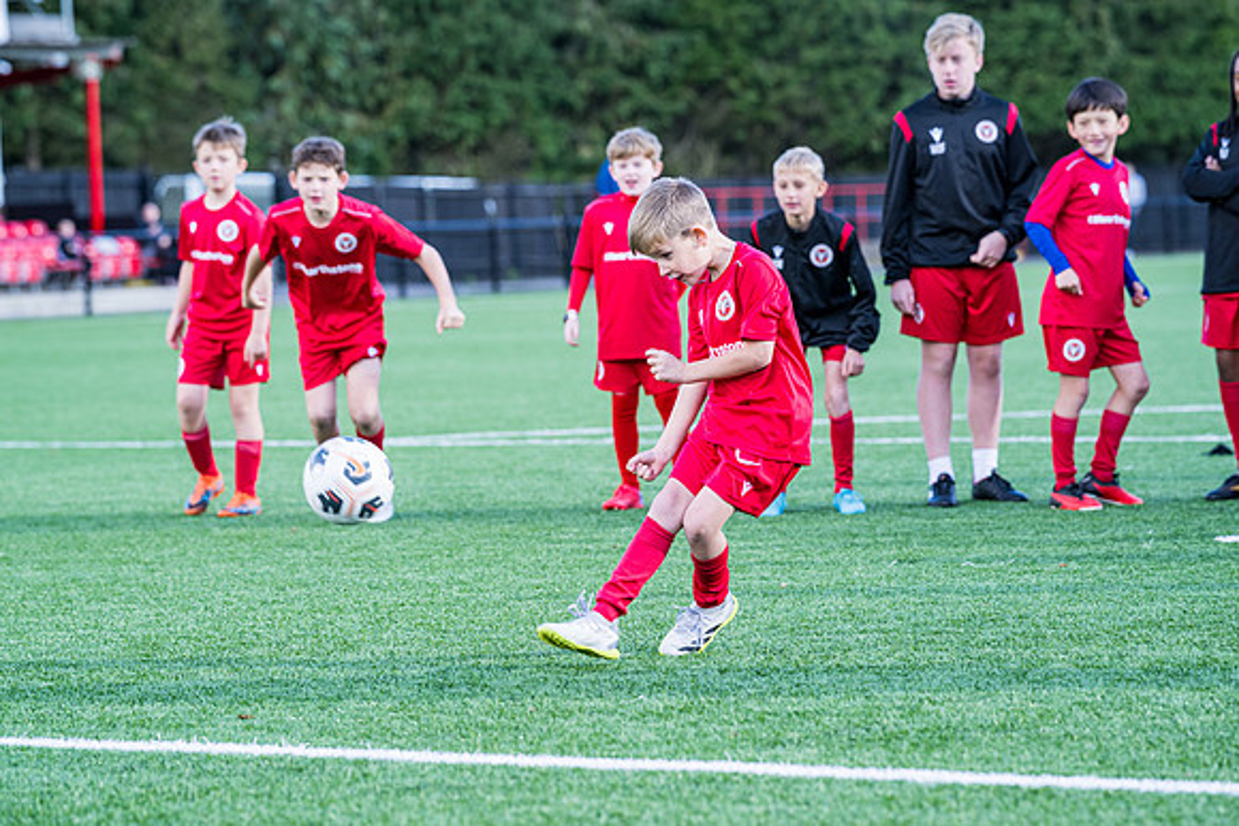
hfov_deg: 14.7
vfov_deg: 9.9
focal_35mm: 139
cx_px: 600
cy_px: 413
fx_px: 4790
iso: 400
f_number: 4
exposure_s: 1/640
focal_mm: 135
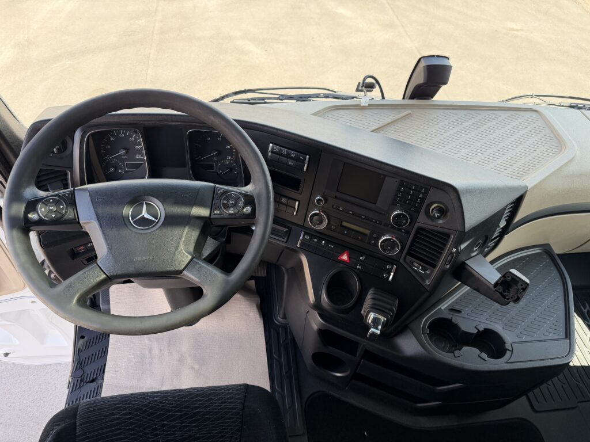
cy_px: 221
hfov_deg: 71.6
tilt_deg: -48.9
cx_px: 295
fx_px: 409
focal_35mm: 24
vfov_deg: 56.8
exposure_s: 1/484
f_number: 1.78
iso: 100
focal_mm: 6.76
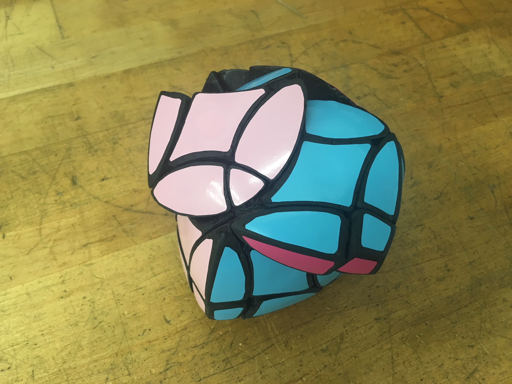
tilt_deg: -58.6
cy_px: 192
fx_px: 429
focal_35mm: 29
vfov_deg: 48.2
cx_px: 256
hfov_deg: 61.7
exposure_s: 1/30
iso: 64
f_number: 2.2
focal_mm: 4.15
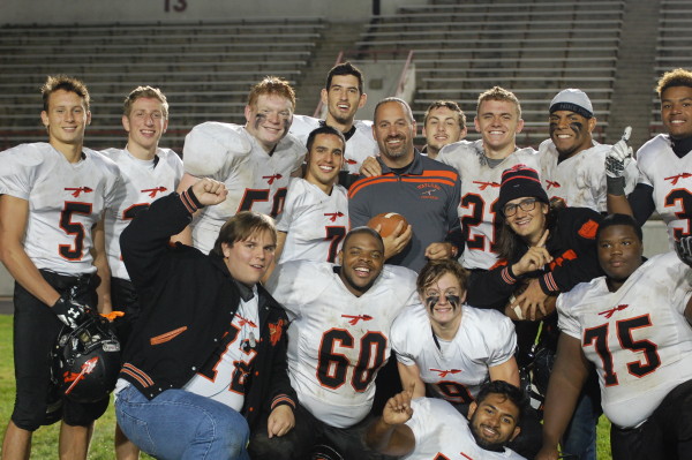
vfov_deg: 13.0
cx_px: 346
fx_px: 2017
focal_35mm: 105
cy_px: 230
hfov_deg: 19.5
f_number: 4
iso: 800
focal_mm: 70
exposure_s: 1/80
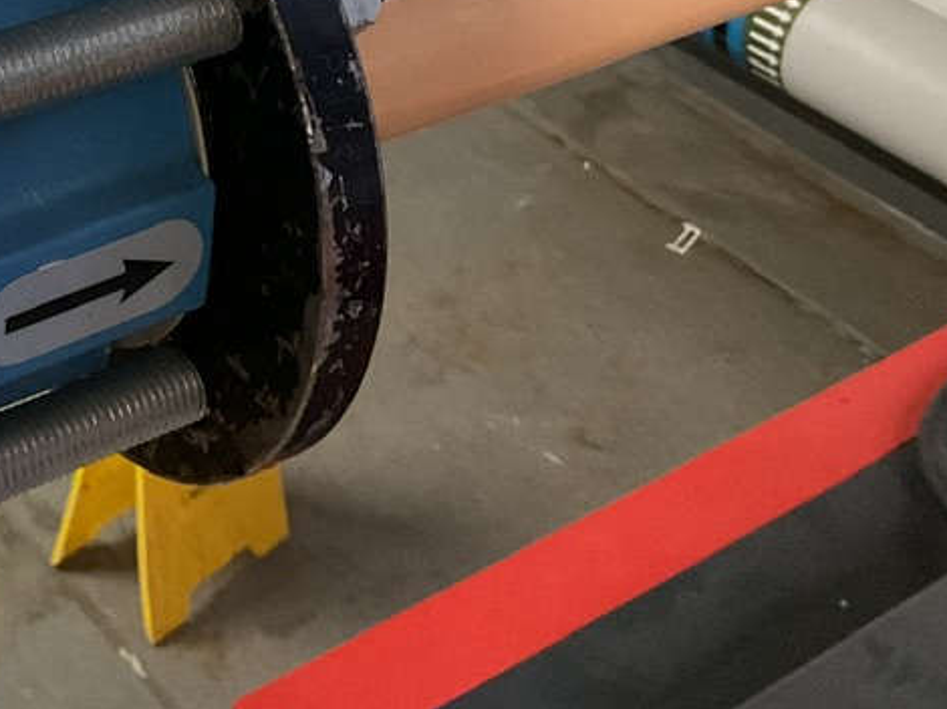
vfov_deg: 17.6
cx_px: -28
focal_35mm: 79
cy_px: -191
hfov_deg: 23.5
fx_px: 2160
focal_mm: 3
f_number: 1.8
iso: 250
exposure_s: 1/33
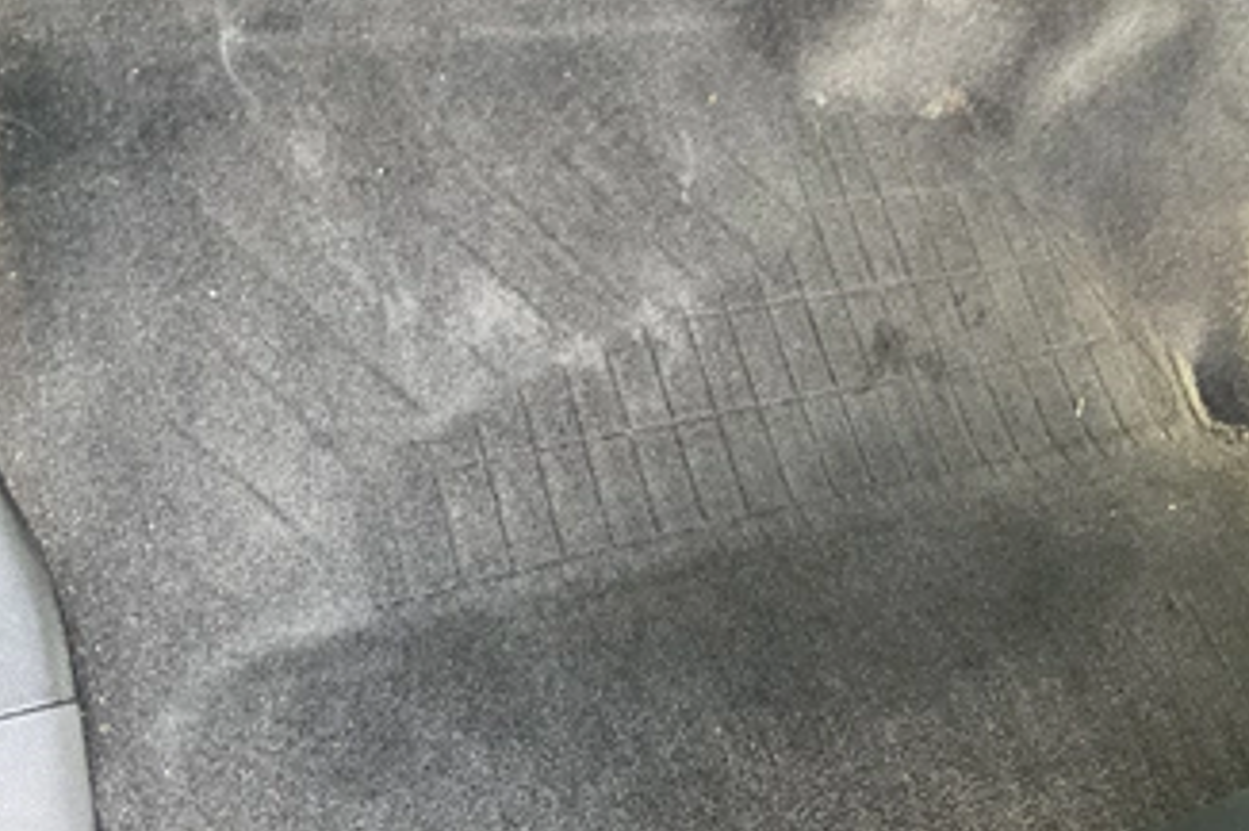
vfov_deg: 35.6
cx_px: 579
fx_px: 1283
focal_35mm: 37
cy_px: 280
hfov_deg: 51.9
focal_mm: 3
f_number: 1.8
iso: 320
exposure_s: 1/57
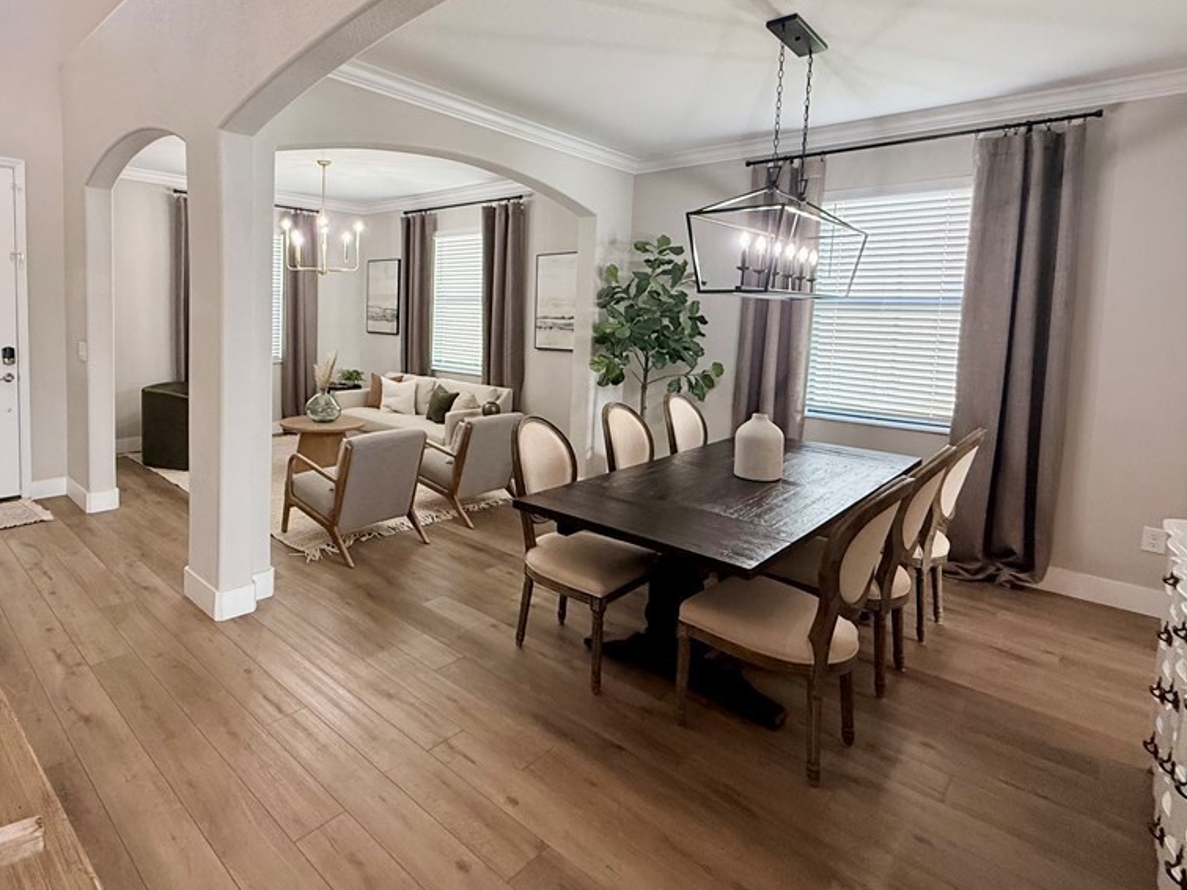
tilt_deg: -4.8
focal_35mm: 19
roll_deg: -1.8
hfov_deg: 82.5
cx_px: 423
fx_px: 651
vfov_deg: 68.0
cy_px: 357
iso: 400
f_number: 2.2
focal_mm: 2.22
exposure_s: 1/120
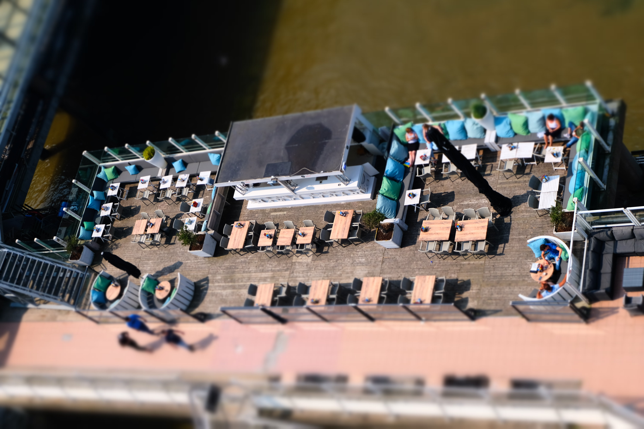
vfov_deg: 21.6
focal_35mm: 63
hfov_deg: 31.9
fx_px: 1127
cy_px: 214
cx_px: 322
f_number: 5.6
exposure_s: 1/1300
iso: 200
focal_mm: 41.8
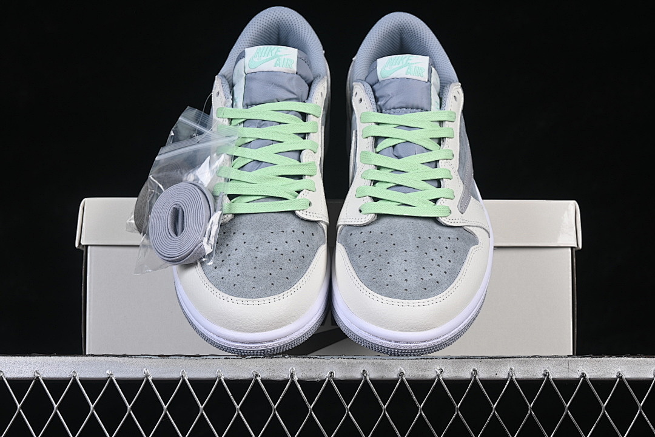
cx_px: 328
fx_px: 1364
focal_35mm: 75
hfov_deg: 27.0
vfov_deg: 18.2
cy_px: 218
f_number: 8
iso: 160
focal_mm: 50
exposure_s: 1/80
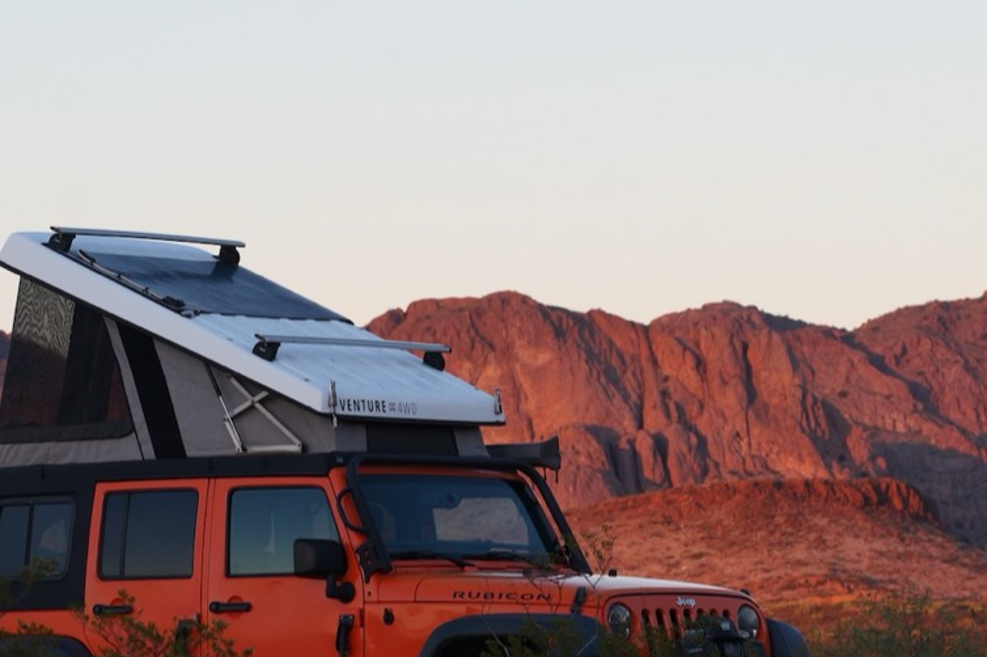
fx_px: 6221
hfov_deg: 9.1
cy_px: 537
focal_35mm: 227
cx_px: 511
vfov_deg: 6.0
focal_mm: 107
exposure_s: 1/125
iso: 640
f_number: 8
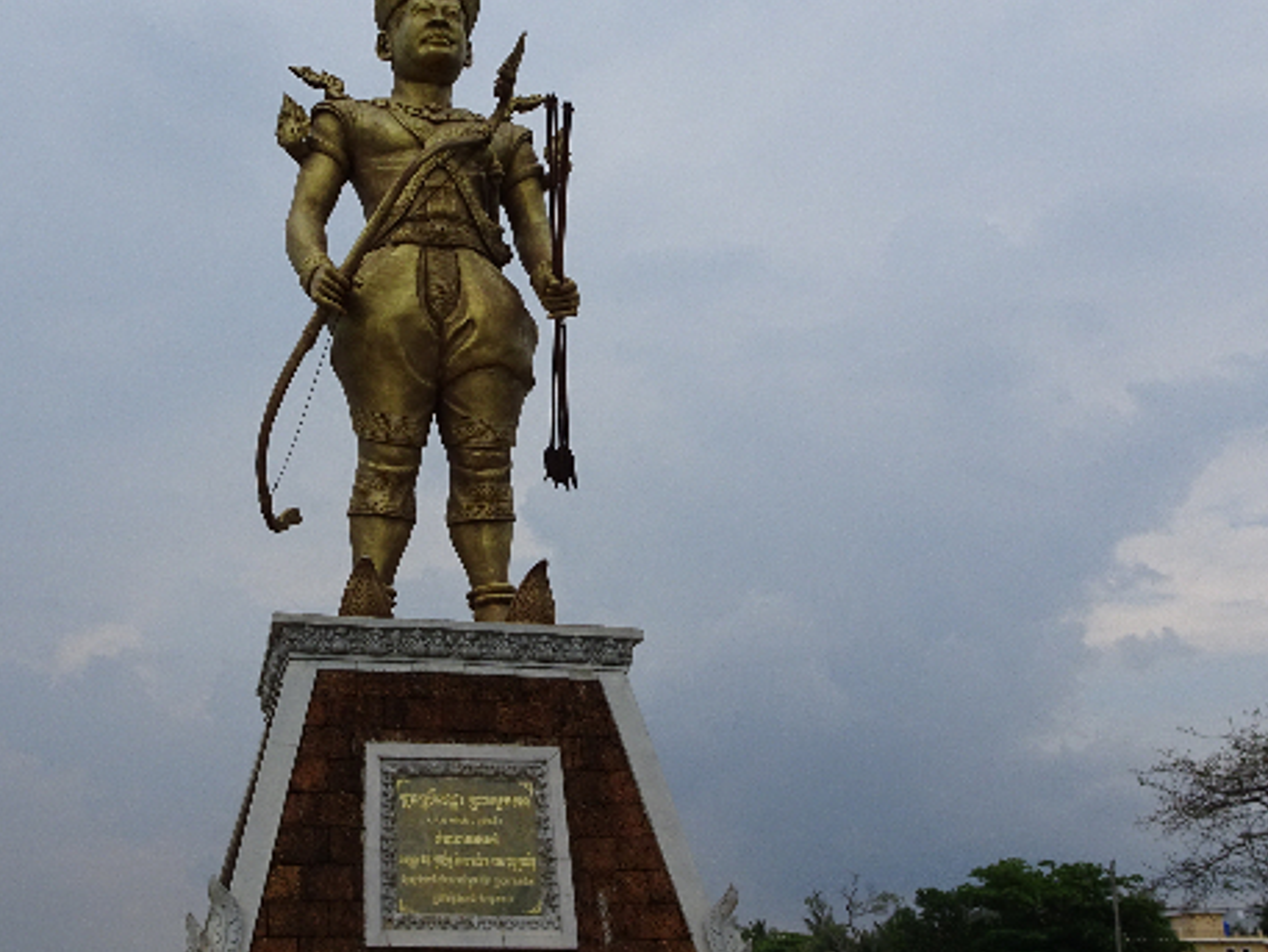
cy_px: 475
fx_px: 1539
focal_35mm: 42
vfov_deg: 34.4
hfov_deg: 44.1
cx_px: 425
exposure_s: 1/1000
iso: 80
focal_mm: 4.1
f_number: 3.5
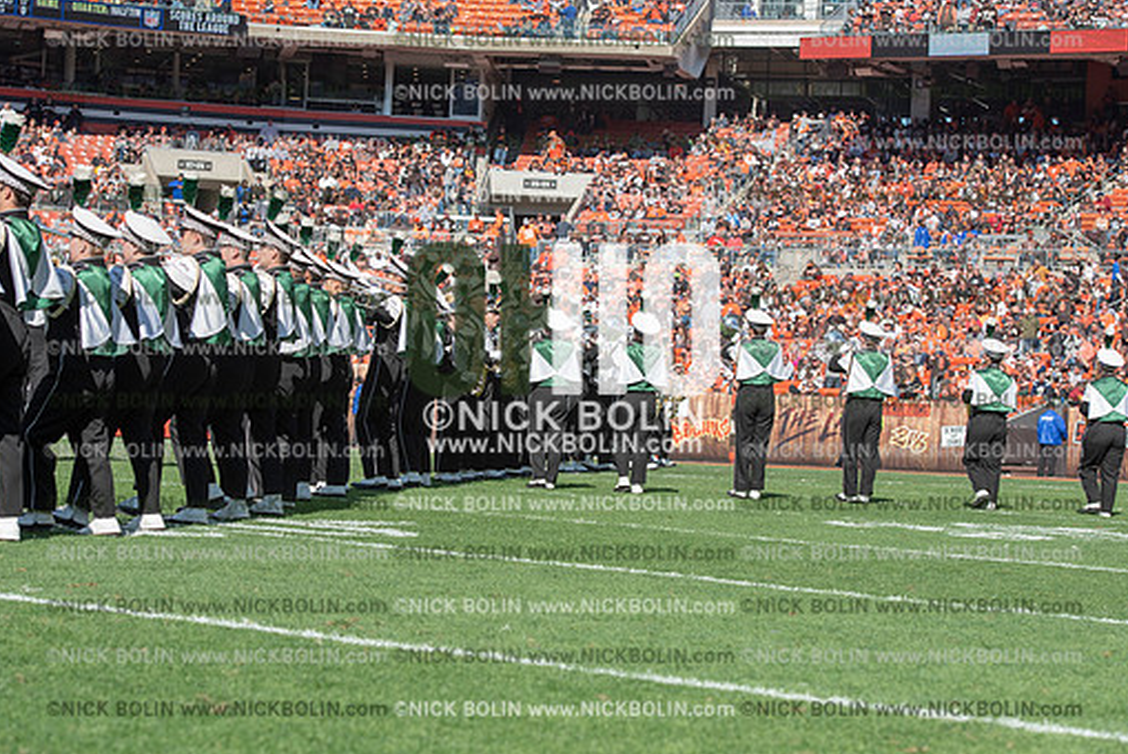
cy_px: 349
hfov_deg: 20.8
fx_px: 3072
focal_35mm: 98
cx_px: 563
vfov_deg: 14.0
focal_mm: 86
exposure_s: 1/2000
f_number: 5
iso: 400
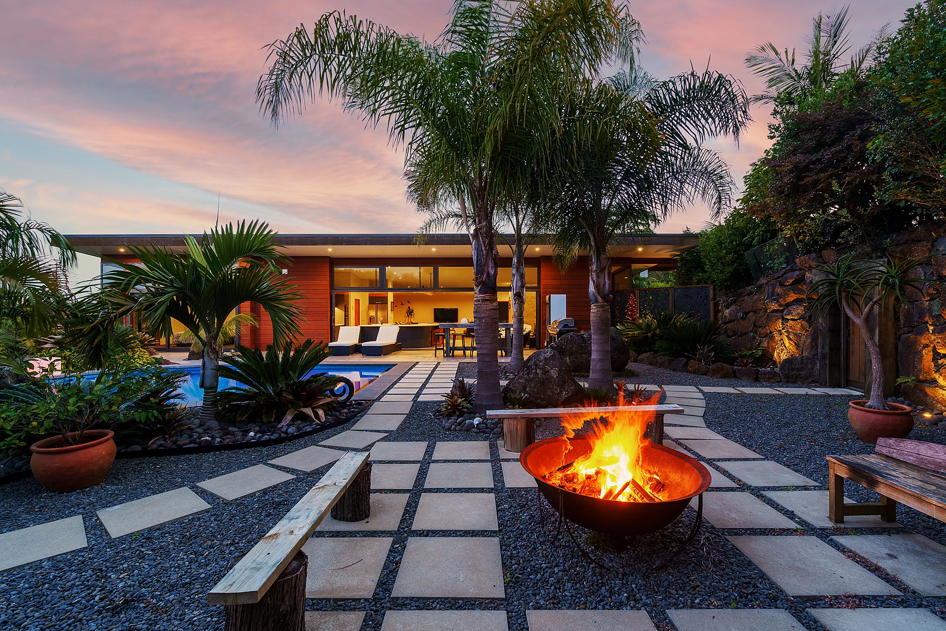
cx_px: 473
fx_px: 420
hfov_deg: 96.7
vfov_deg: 73.7
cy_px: 316
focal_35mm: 16
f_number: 8
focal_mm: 16
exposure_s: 1/4
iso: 250
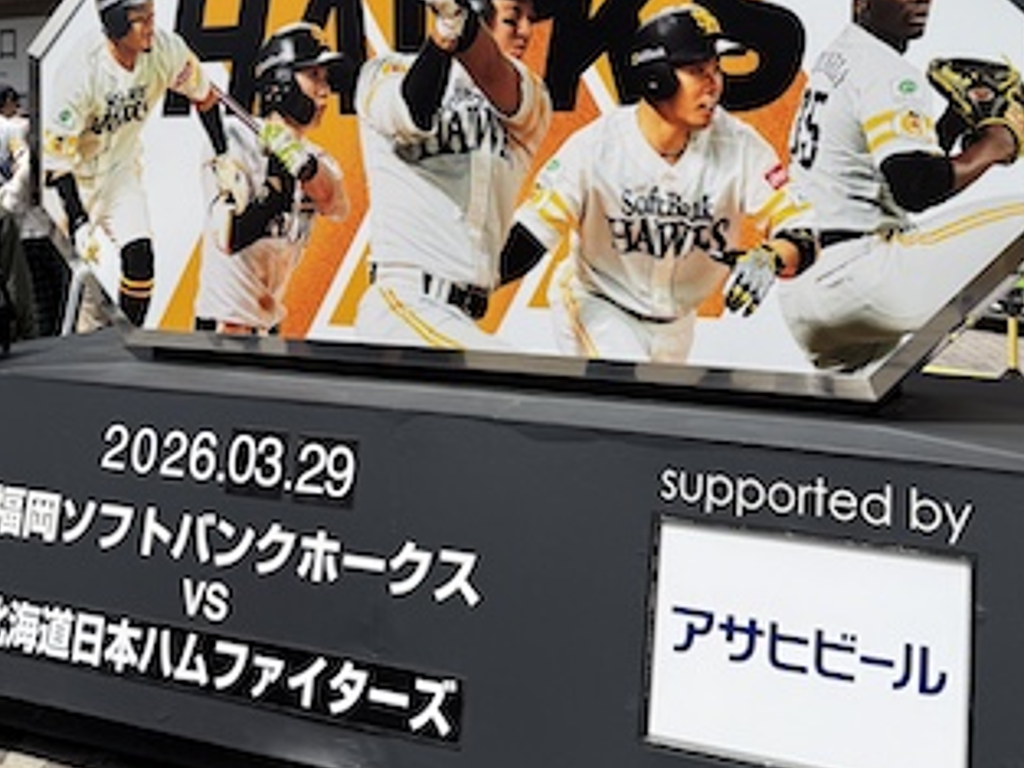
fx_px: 1450
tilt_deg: +0.1
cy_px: 124
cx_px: 573
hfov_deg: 38.8
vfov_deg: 28.9
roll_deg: -0.6
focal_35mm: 49
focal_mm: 6.76
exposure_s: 1/5319
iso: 80
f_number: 1.78
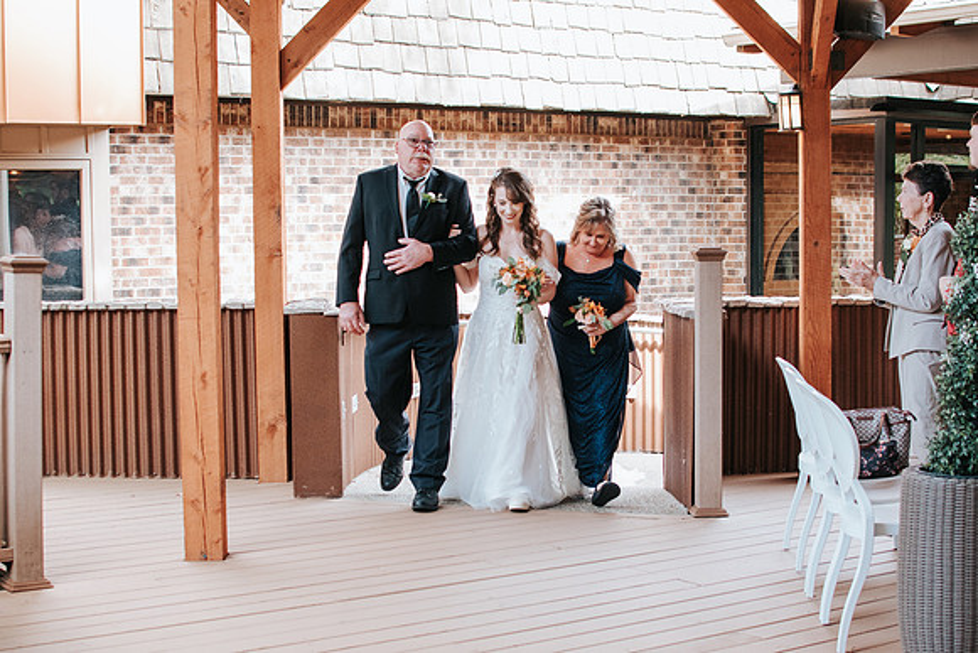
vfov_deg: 23.6
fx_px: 1558
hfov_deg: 34.8
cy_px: 354
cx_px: 516
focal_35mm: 57
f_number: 3.5
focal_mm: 35
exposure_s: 1/250
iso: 800
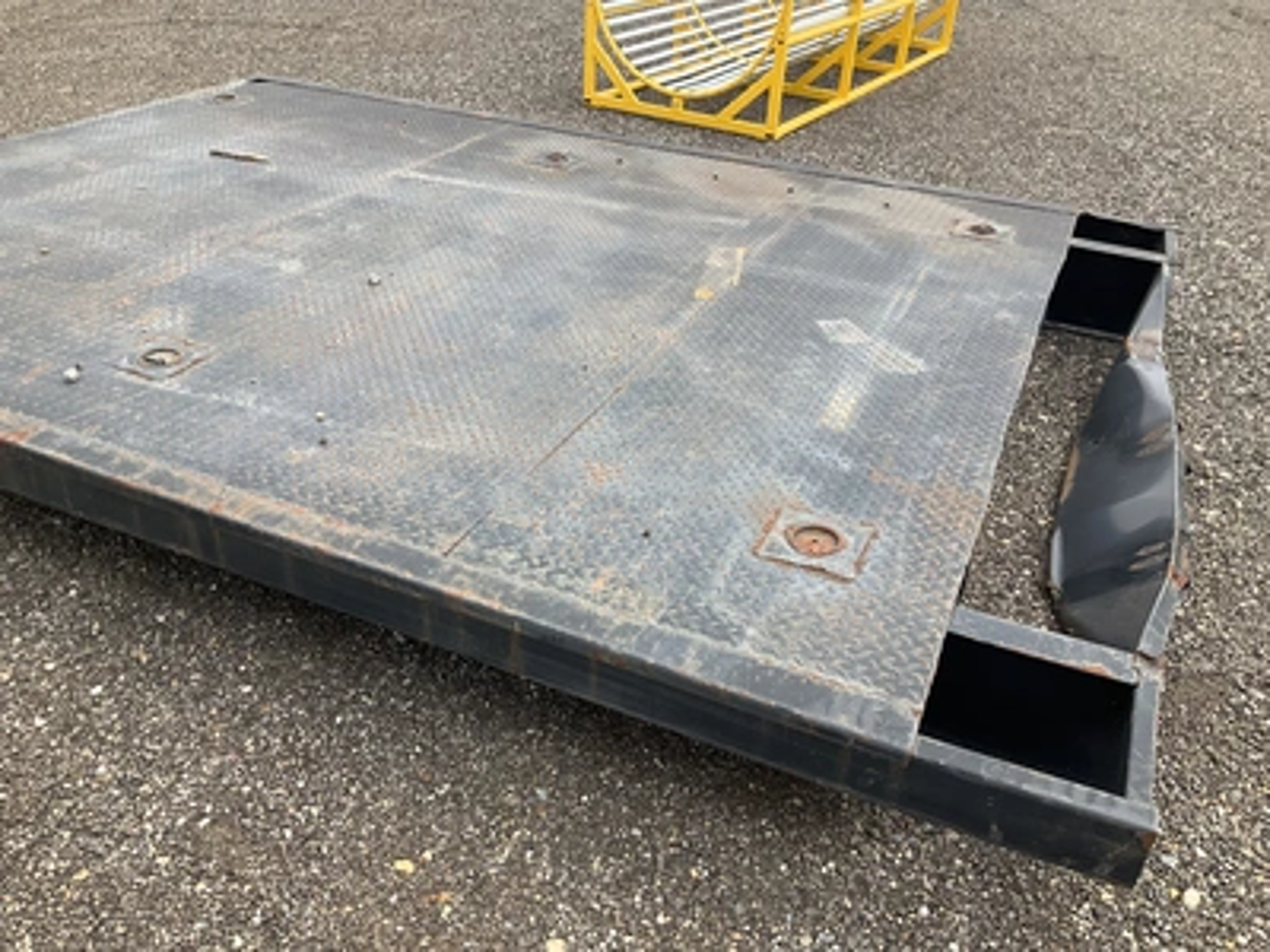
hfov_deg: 61.7
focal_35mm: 29
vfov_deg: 48.2
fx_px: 1064
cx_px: 635
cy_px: 476
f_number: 1.8
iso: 25
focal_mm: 3
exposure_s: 1/869
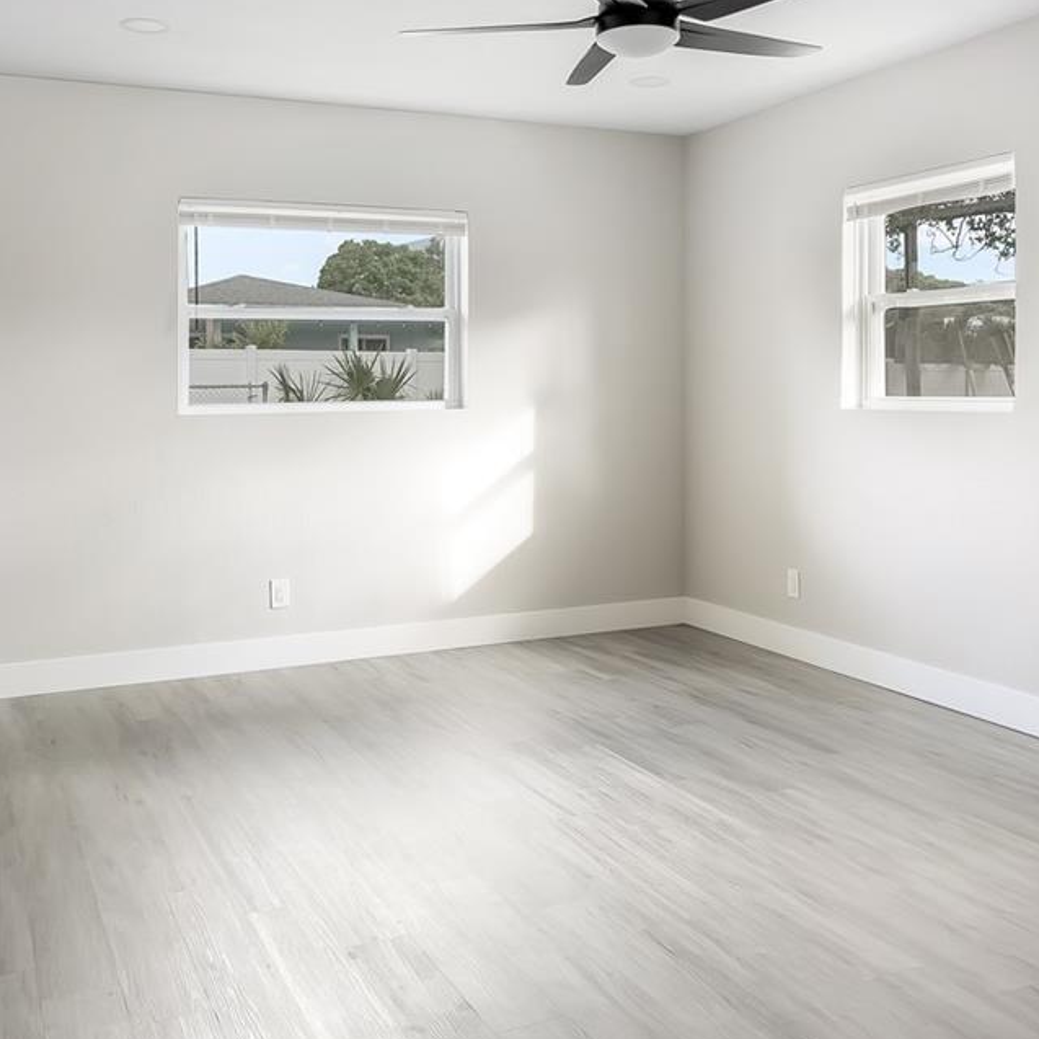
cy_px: 521
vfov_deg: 51.1
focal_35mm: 32
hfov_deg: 51.1
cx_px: 546
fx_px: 1087
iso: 800
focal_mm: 10
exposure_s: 1/15
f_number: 6.3
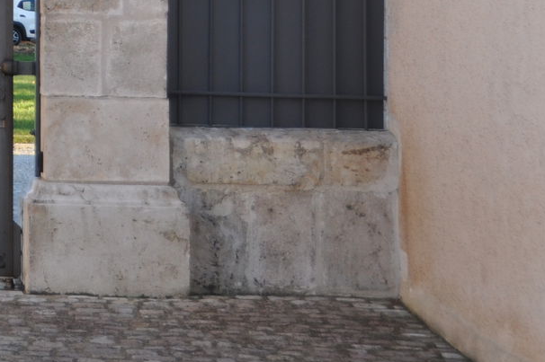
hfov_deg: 10.4
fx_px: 2874
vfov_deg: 7.1
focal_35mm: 190
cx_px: -295
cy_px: -112
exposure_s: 1/200
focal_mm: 40
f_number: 5
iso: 200
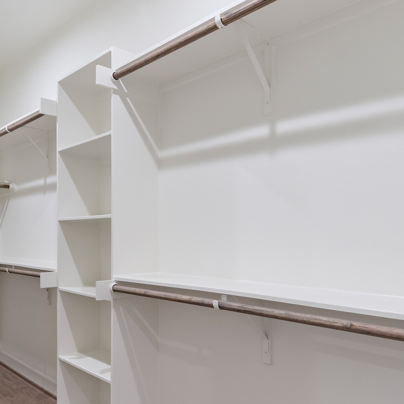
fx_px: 409
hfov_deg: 52.5
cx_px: 195
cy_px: 243
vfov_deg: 52.2
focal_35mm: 31
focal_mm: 16
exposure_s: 1/1.25
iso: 500
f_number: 9
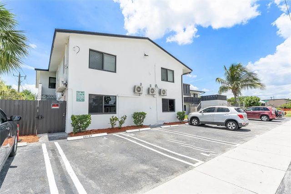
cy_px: 97
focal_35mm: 16
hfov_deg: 95.4
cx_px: 146
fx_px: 132
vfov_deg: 72.3
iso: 500
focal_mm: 16.4
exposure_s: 1/1000
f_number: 10
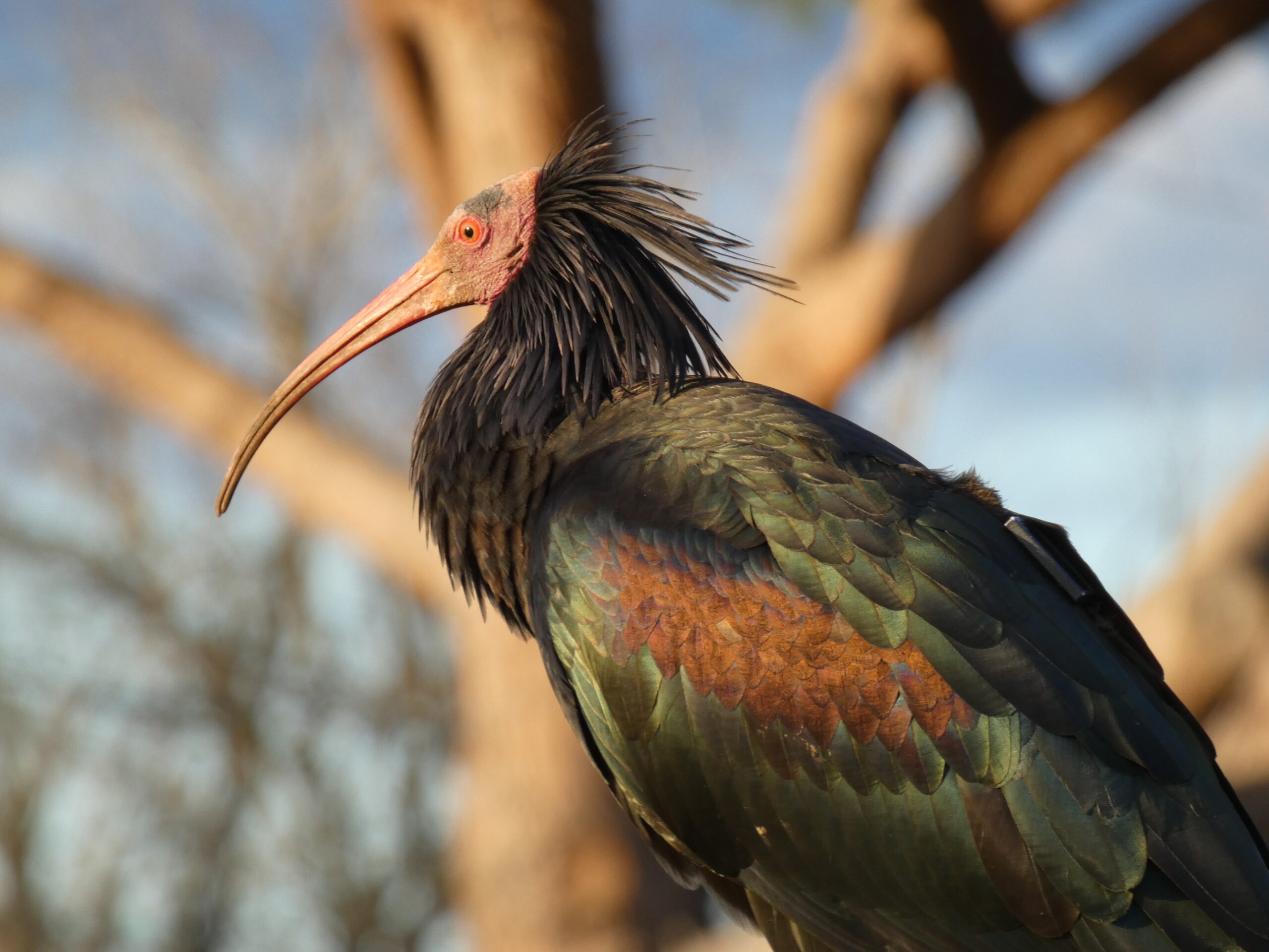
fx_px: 24232
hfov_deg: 3.0
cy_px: 476
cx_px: 634
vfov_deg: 2.3
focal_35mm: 661
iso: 100
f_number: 5.6
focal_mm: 118.5
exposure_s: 1/100
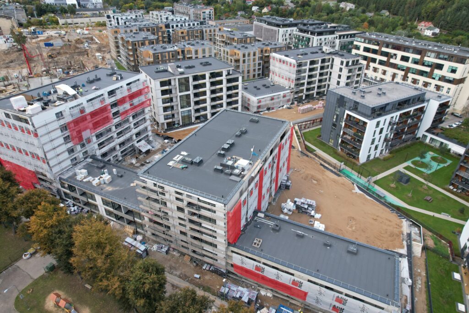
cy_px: 156
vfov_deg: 57.2
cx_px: 234
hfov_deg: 78.6
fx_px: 287
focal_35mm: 22
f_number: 2.8
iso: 130
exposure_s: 1/500
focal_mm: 8.38
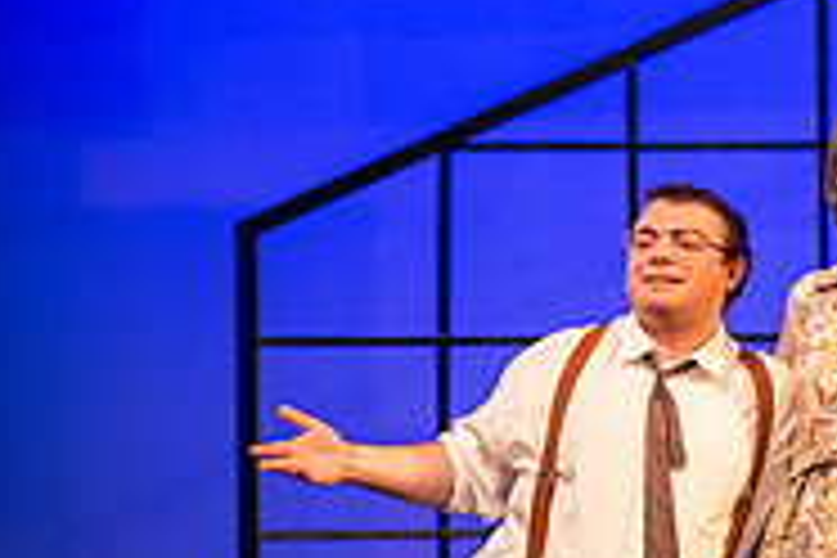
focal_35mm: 268
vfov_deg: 5.1
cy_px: 520
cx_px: 1134
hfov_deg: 7.6
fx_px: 6231
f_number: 3.2
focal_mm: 86
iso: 2500
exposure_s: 1/200
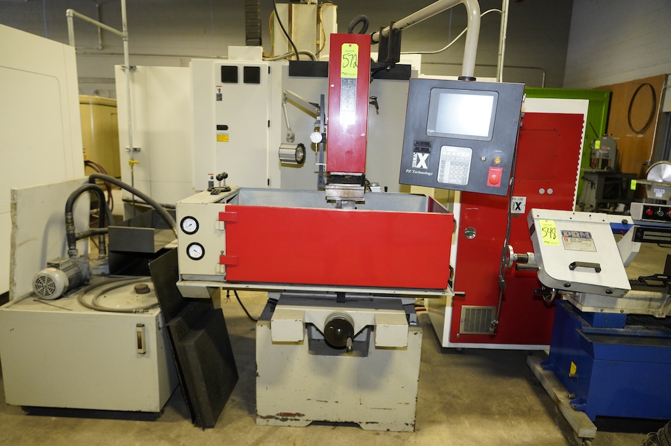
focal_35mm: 24
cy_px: 223
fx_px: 447
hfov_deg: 73.8
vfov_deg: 53.1
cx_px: 336
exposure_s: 1/160
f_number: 4
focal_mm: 24
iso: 5000
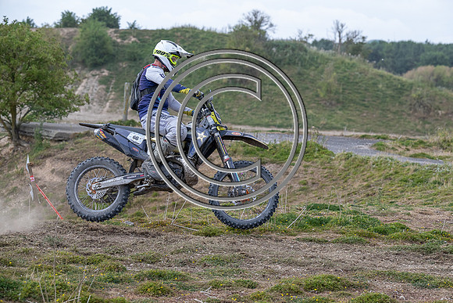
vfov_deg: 11.0
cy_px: 152
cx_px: 226
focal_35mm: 125
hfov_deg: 16.4
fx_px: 1573
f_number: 5.6
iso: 800
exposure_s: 1/2000
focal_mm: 125
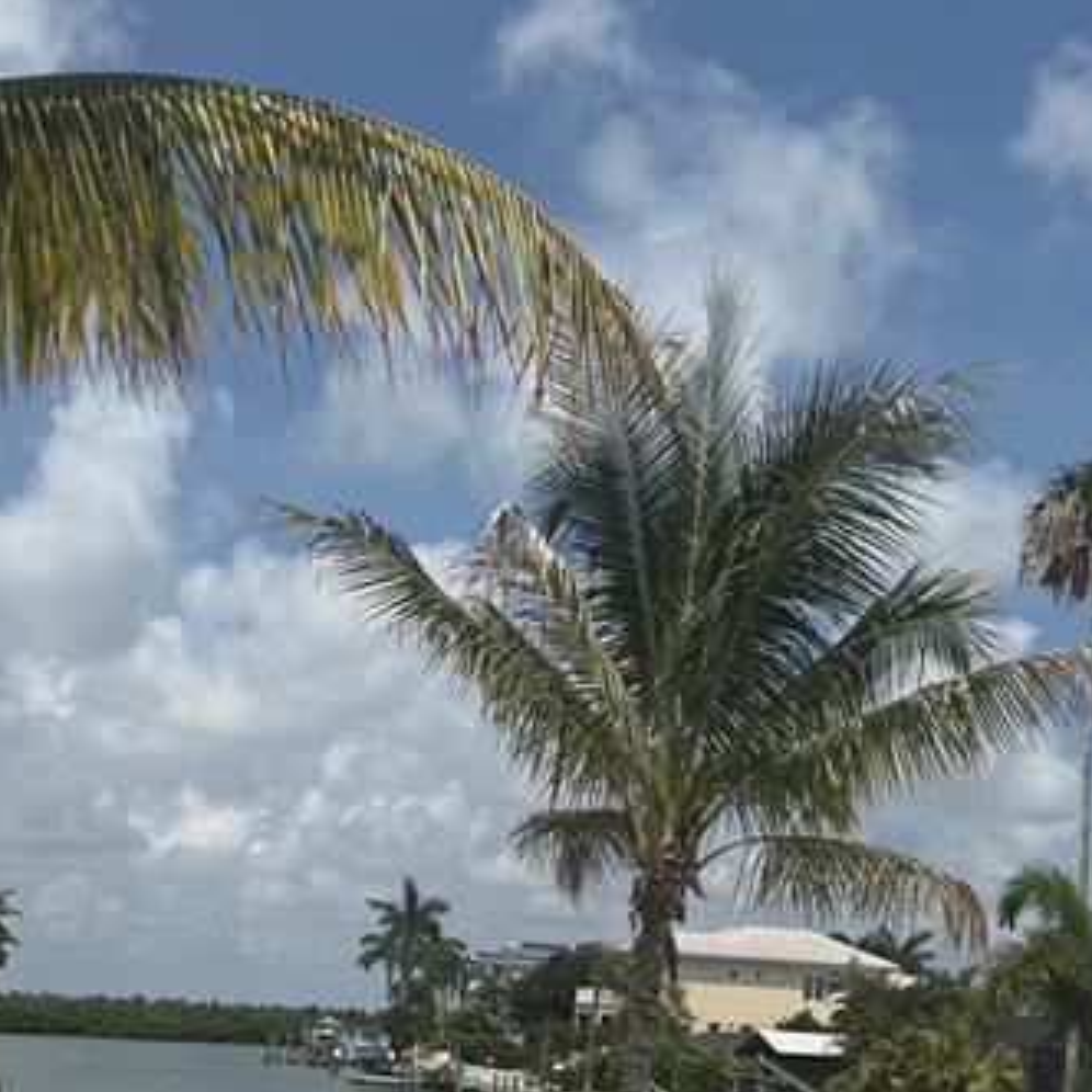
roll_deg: -4.2
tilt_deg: +1.2
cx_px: 497
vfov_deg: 33.2
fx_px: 1749
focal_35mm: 49
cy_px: 937
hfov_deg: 34.7
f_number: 1.78
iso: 80
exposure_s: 1/11905
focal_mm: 6.76
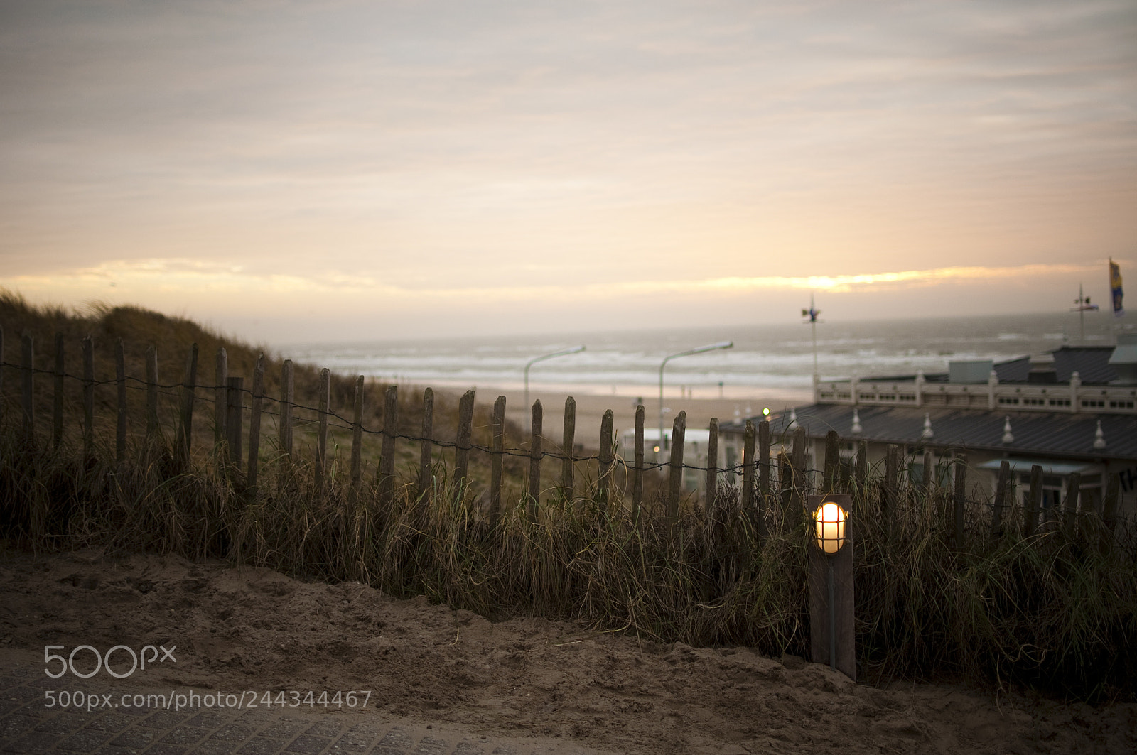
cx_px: 568
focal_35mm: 52
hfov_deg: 37.9
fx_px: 1656
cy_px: 378
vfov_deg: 25.7
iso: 200
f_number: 1.8
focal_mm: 35
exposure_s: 1/400
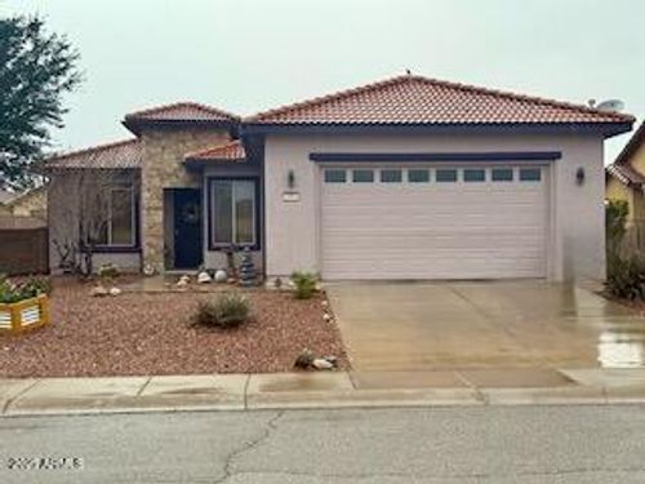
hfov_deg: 39.7
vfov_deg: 30.3
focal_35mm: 48
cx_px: 322
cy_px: 242
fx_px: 894
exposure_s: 1/285
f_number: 1.78
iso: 80
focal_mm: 6.76
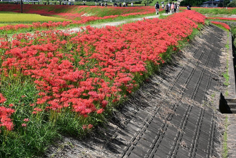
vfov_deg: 16.4
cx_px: 144
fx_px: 544
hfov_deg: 24.4
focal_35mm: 83
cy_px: 39
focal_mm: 43
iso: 100
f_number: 8
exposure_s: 1/250
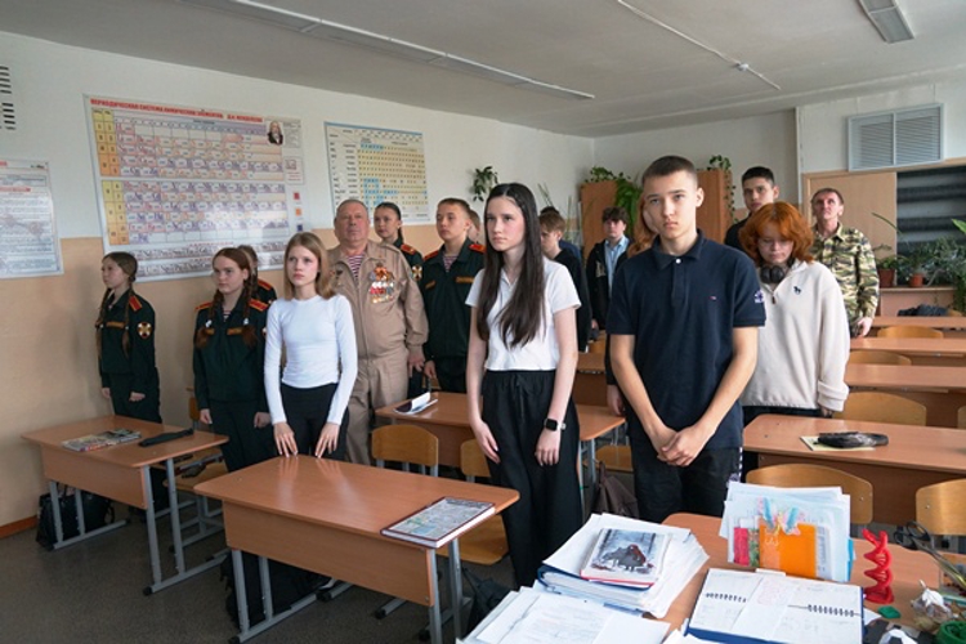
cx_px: 483
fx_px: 724
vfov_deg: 47.9
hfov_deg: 67.4
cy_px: 322
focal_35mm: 27
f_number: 4
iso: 800
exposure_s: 1/160
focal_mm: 18
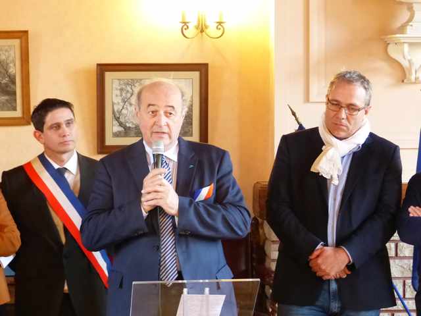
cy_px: 158
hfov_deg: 20.0
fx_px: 1192
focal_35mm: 98
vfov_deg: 15.1
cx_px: 210
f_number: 2.8
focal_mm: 16.4
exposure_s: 1/20
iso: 800
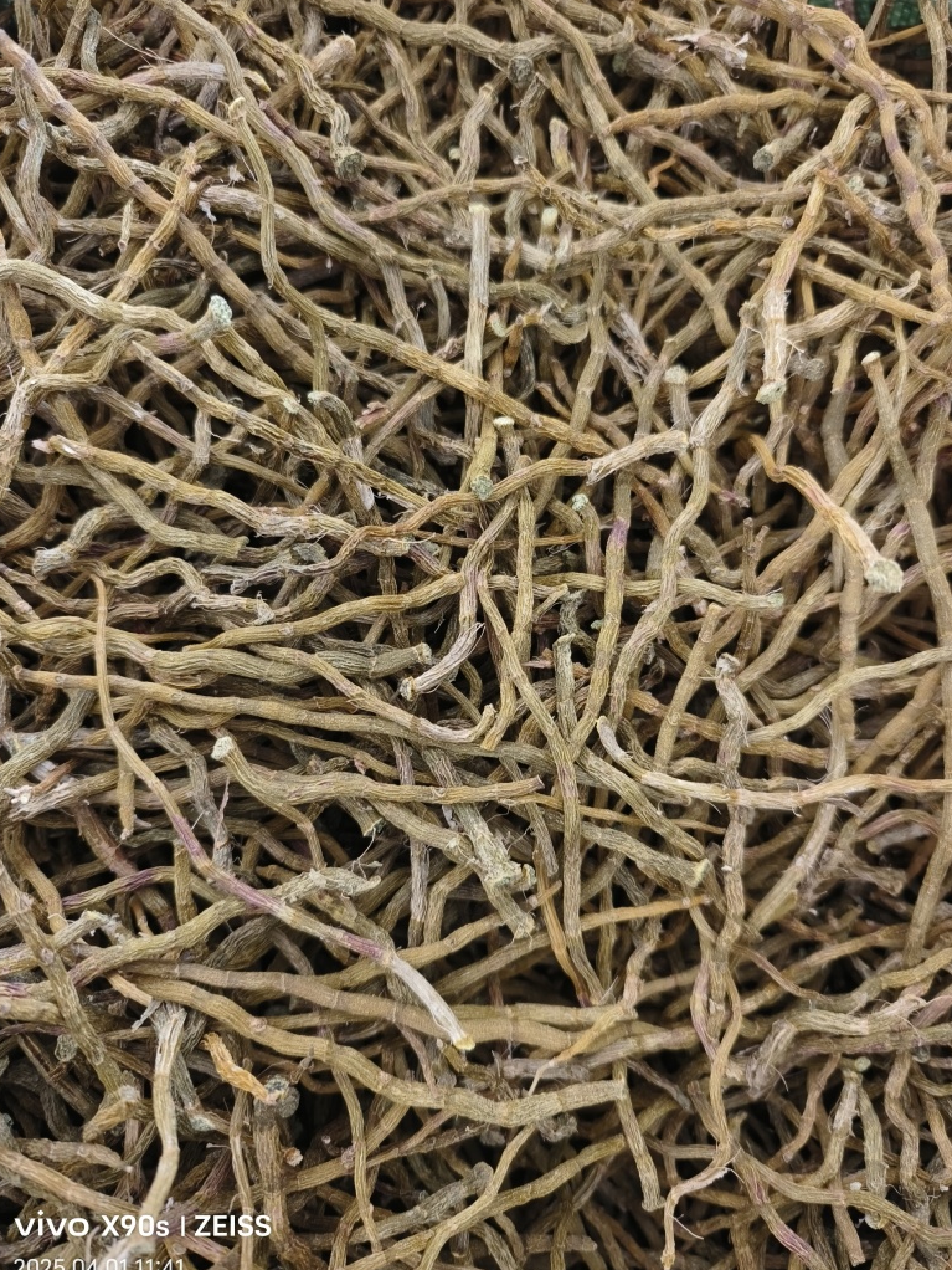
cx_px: 483
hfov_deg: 56.8
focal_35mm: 24
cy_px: 648
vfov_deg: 71.6
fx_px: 880
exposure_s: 1/50
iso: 1246
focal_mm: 5.5
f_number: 1.75
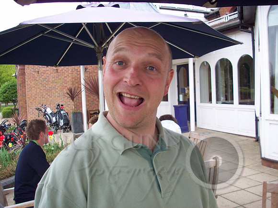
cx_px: 139
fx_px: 297
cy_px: 104
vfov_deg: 38.7
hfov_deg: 50.1
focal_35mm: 37
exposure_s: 1/79.8
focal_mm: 6.2
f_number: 2.8
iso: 80
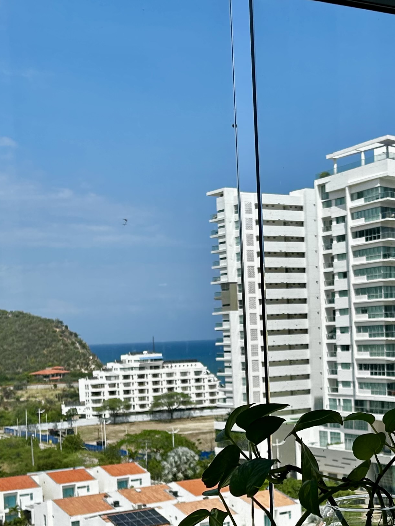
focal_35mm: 64
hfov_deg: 22.8
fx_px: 973
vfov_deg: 29.9
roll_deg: +2.0
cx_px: 281
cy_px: 375
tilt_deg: -2.7
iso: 50
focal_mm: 5.7
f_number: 1.5
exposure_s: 1/5882
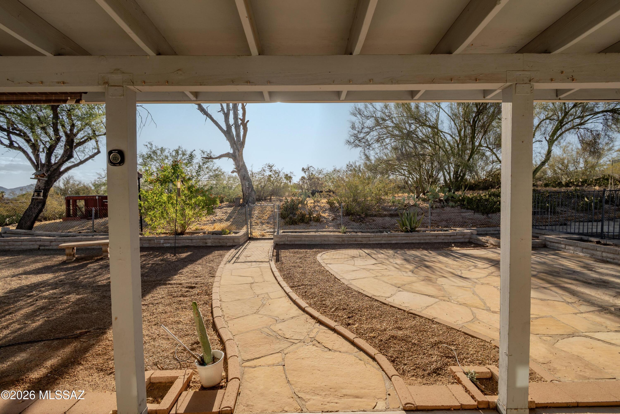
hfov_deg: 100.4
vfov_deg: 77.3
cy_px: 207
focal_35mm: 15
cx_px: 310
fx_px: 258
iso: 100
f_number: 13
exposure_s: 1/60
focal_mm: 10
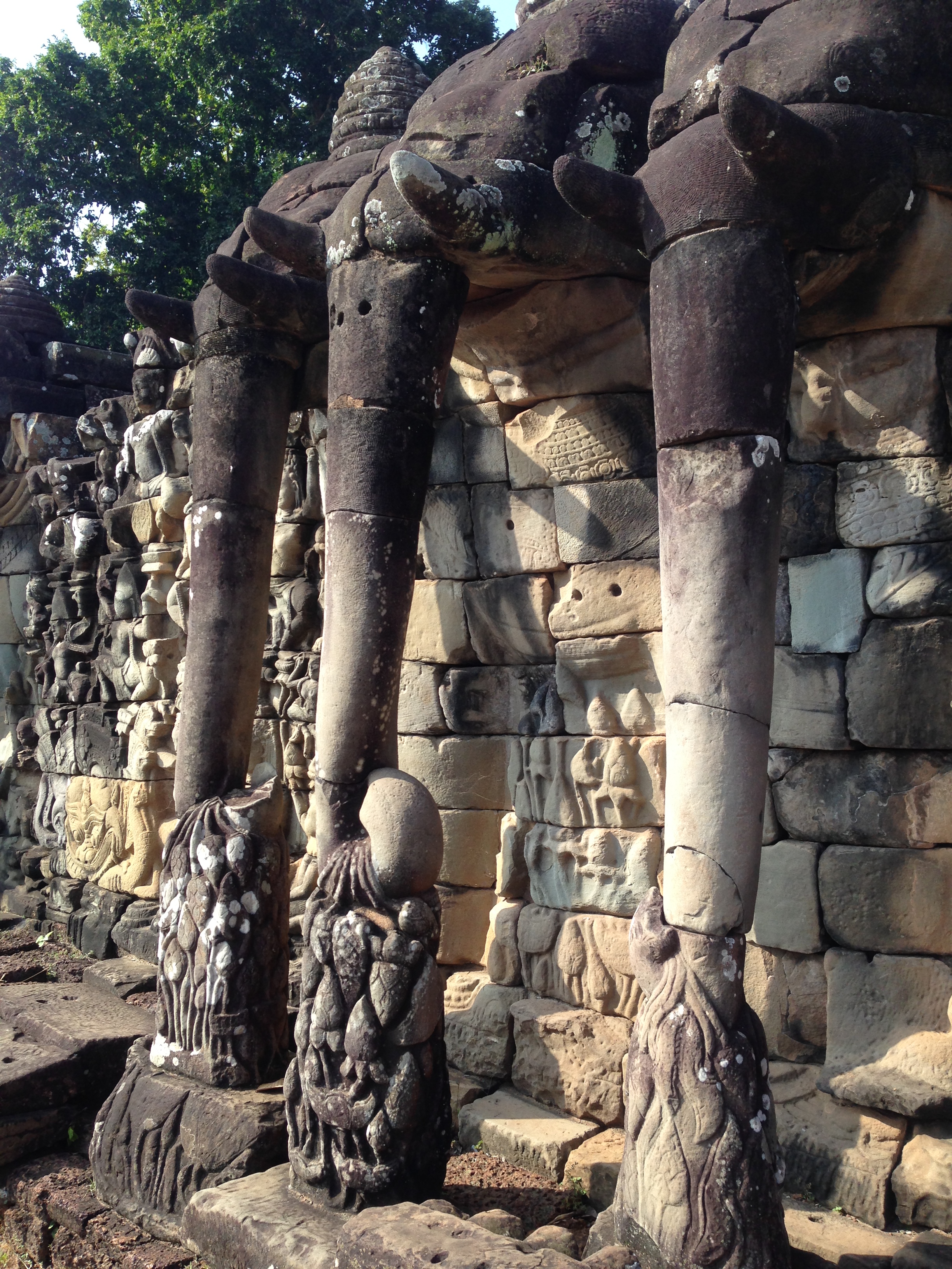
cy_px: 634
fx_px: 1210
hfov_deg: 42.9
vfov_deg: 55.4
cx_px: 476
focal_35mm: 33
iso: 50
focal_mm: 4.12
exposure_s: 1/521
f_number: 2.4
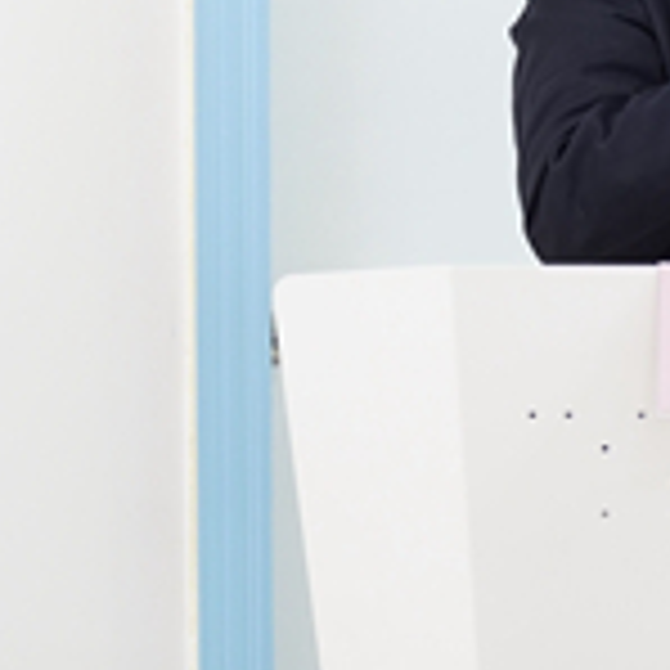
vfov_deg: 8.5
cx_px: 666
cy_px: 27
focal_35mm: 205
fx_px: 4489
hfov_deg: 8.5
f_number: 5.6
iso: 1000
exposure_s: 1/25
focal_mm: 60
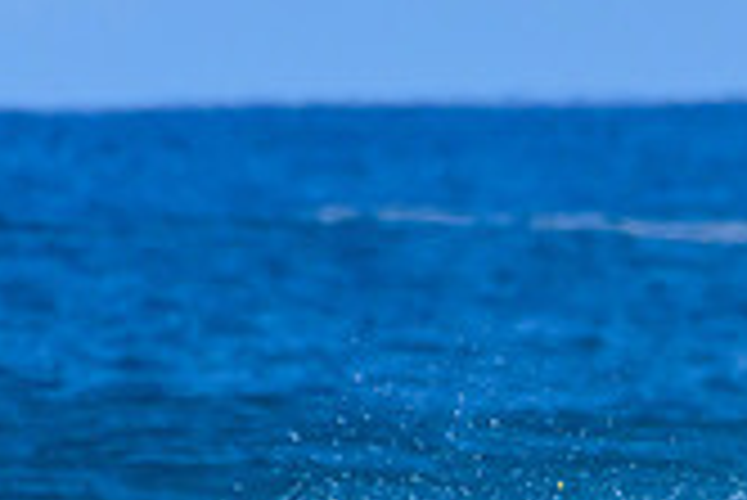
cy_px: 723
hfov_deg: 0.6
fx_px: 72521
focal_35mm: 3492
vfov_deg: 0.4
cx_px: 1251
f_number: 11
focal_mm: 1000
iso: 1000
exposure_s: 1/2000
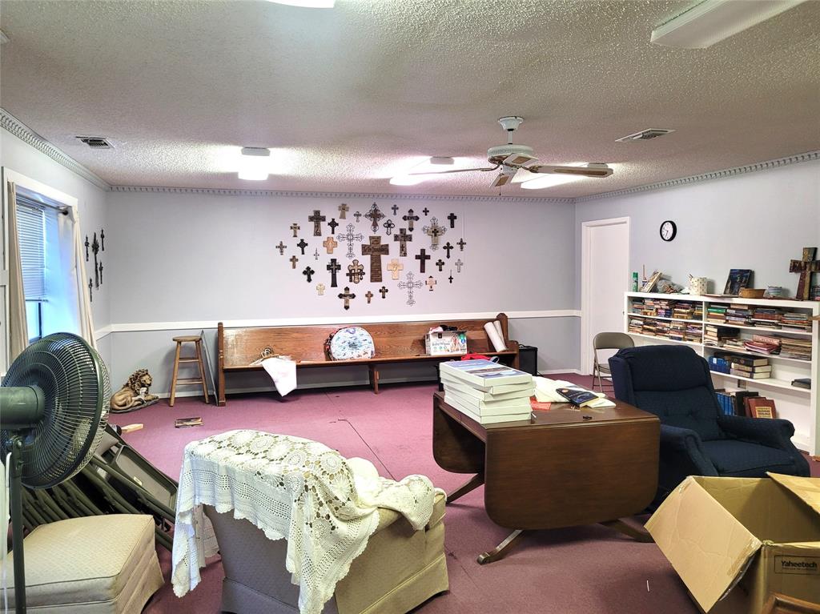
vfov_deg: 53.0
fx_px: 616
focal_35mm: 26
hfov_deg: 67.3
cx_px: 410
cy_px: 307
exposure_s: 1/40
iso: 200
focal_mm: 5.4
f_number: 1.8
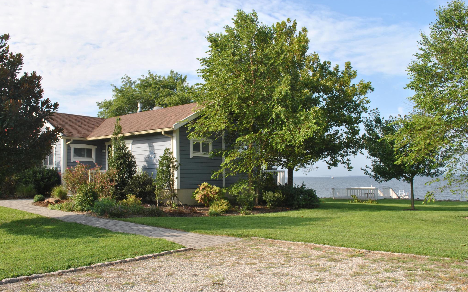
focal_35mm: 31
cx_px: 233
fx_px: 395
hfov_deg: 61.2
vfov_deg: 40.6
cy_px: 152
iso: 160
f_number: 3.8
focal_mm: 20
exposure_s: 1/125
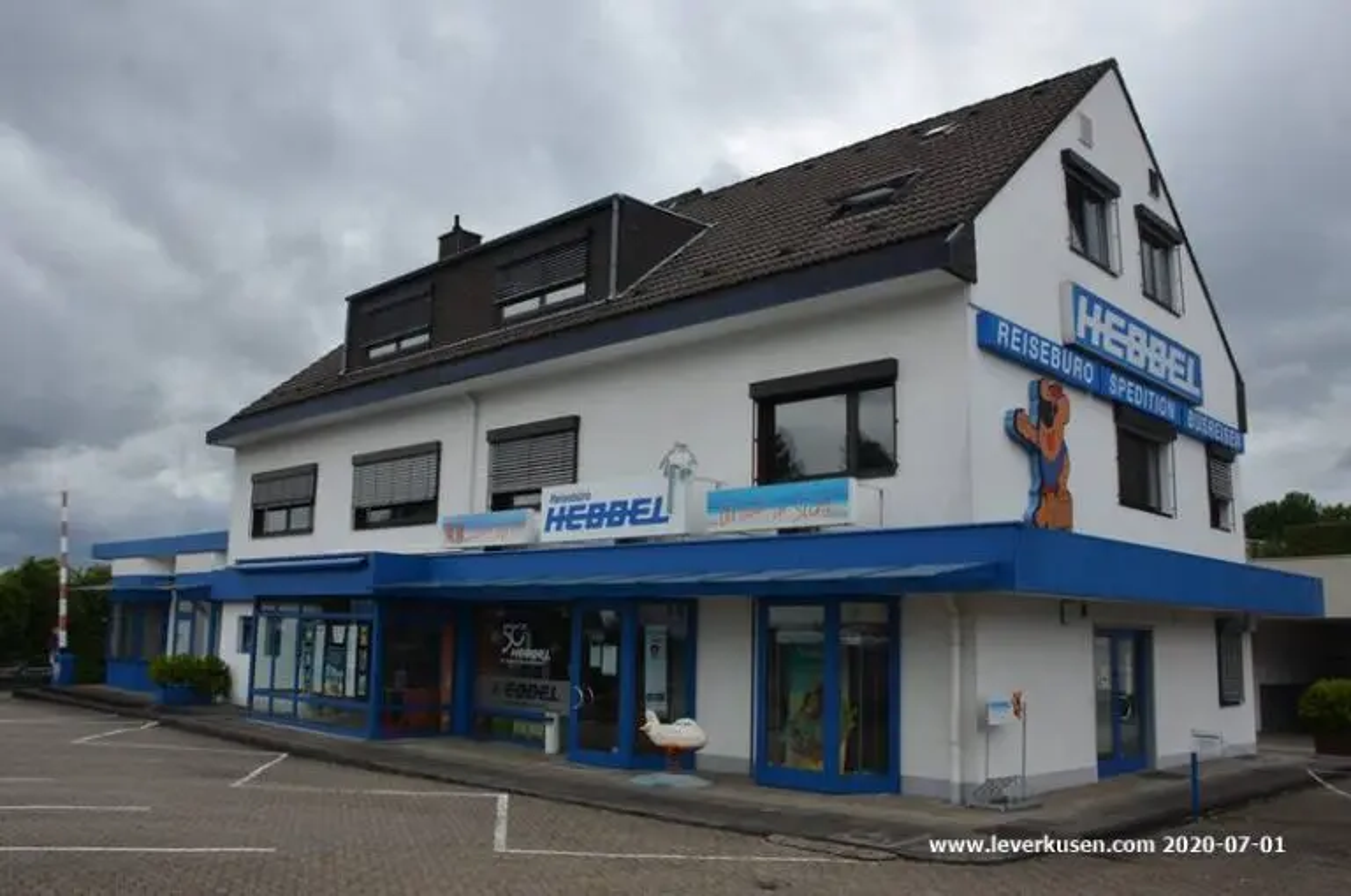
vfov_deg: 47.8
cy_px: 448
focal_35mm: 27
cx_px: 676
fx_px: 1011
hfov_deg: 67.5
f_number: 8
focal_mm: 18
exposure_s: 1/250
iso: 140
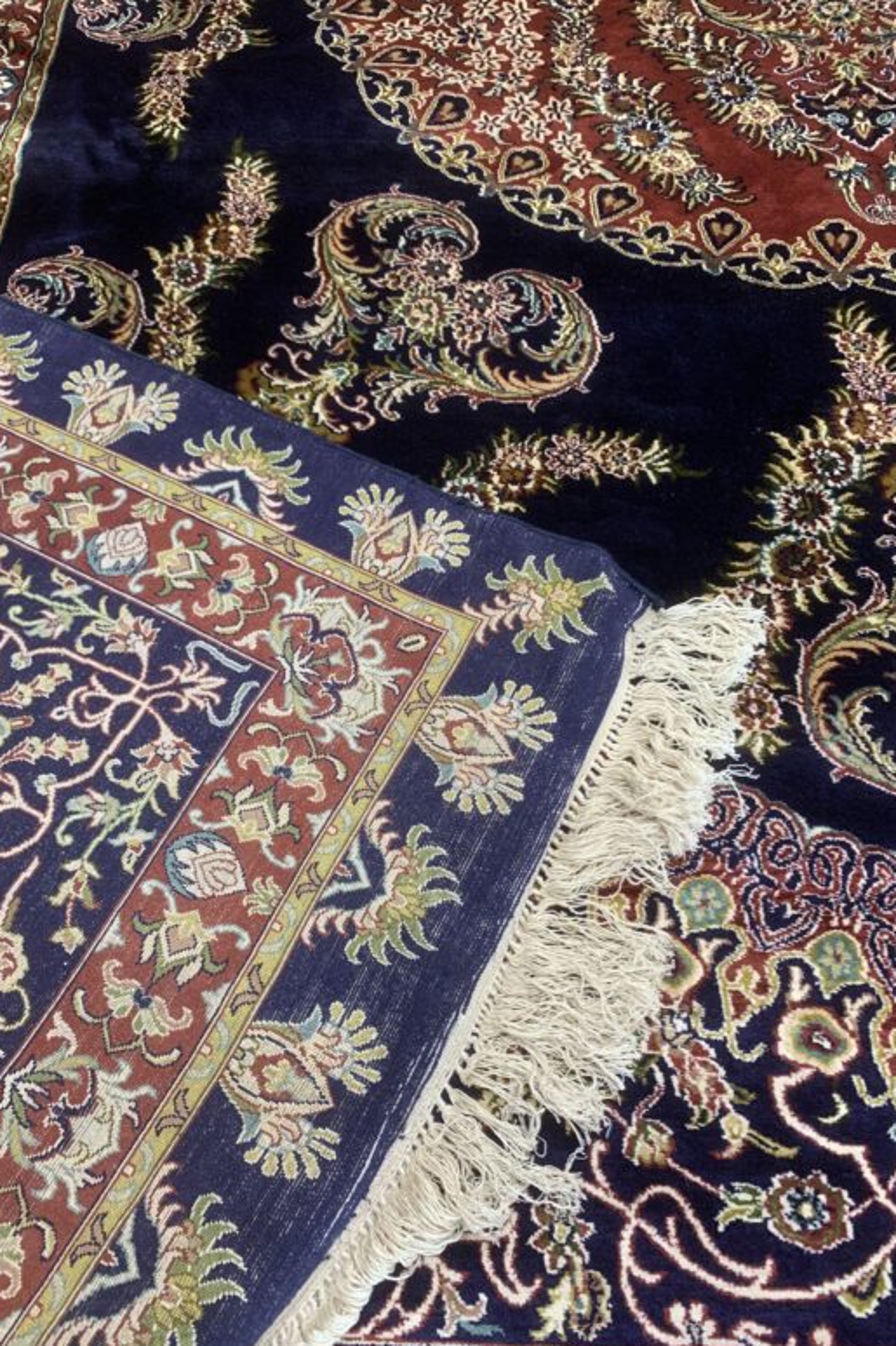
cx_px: 391
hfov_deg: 46.3
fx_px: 1046
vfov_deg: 65.5
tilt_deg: -62.1
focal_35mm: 28
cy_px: 658
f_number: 1.8
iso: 160
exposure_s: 1/60
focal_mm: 4.25
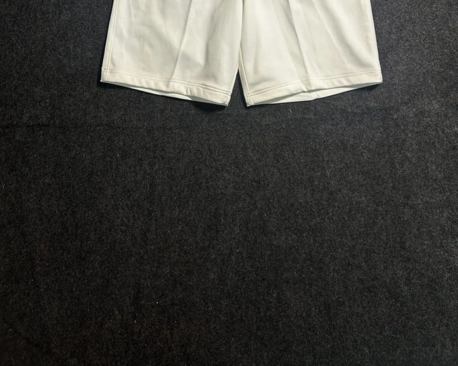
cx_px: 229
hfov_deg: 52.8
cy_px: 67
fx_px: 461
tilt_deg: -64.8
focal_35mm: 34
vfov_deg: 41.3
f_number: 1.5
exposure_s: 1/100
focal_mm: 5.7
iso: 80
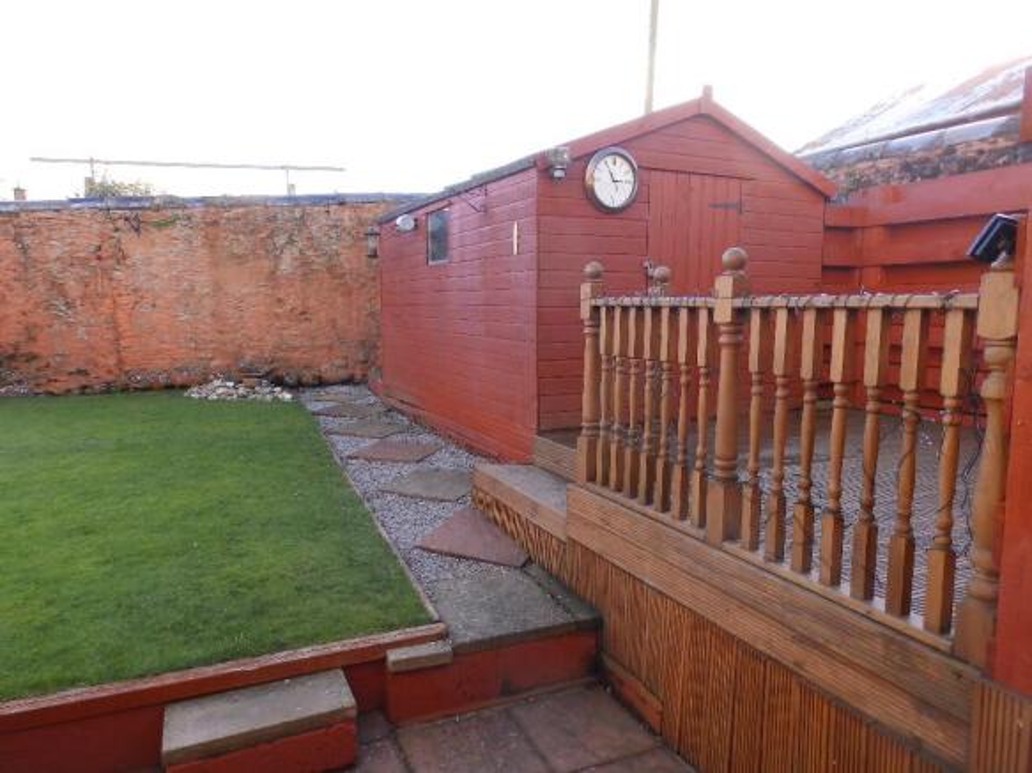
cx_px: 516
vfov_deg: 61.1
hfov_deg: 76.4
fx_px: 656
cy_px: 386
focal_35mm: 22
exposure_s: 1/60
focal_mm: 4
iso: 80
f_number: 3.4
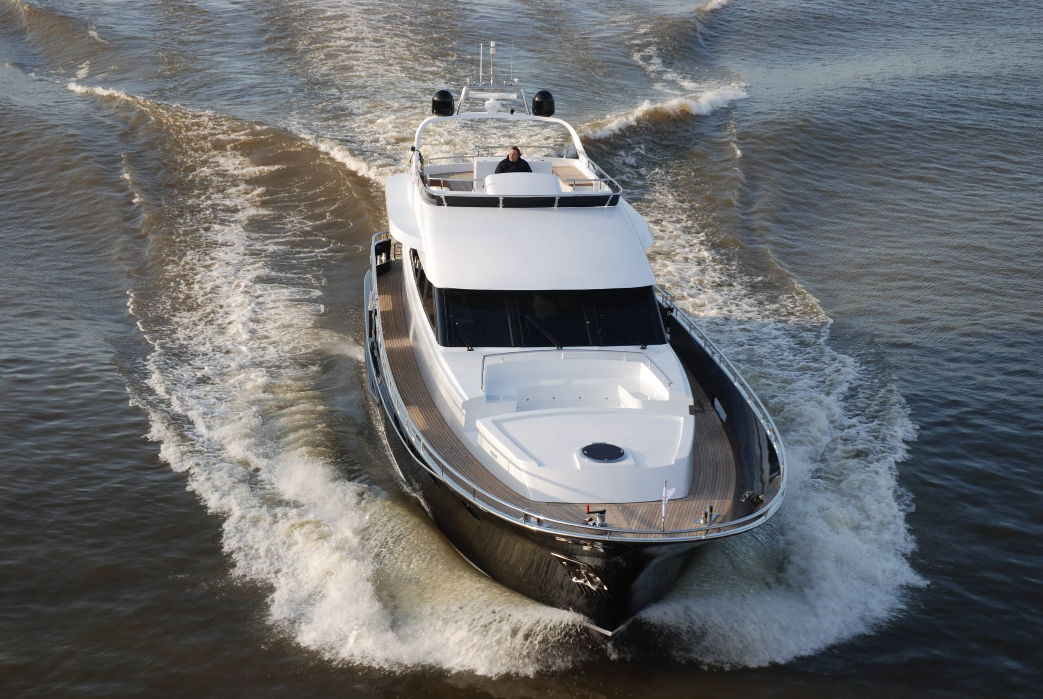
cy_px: 350
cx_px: 522
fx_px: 1915
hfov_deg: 30.5
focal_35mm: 66
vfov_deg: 20.7
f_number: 6.3
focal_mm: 44
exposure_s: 1/160
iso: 100
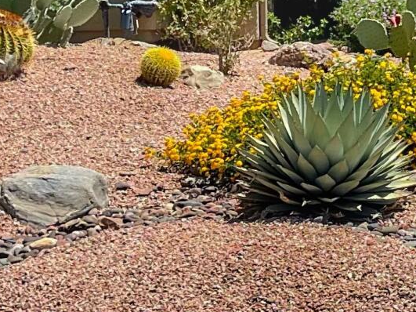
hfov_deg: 12.9
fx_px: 1766
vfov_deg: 9.9
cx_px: 587
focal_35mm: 147
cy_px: -74
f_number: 1.6
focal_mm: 5.1
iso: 32
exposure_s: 1/4525
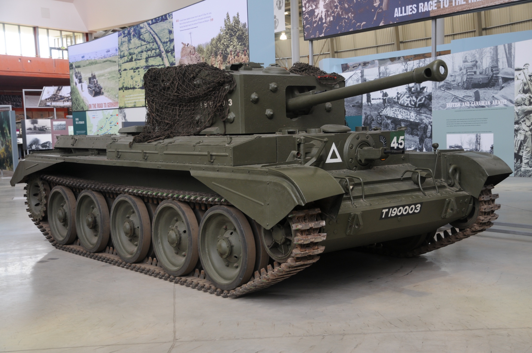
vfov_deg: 28.9
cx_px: 266
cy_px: 176
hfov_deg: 42.4
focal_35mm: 46
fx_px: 686
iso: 200
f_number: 4.5
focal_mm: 31
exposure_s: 1/20
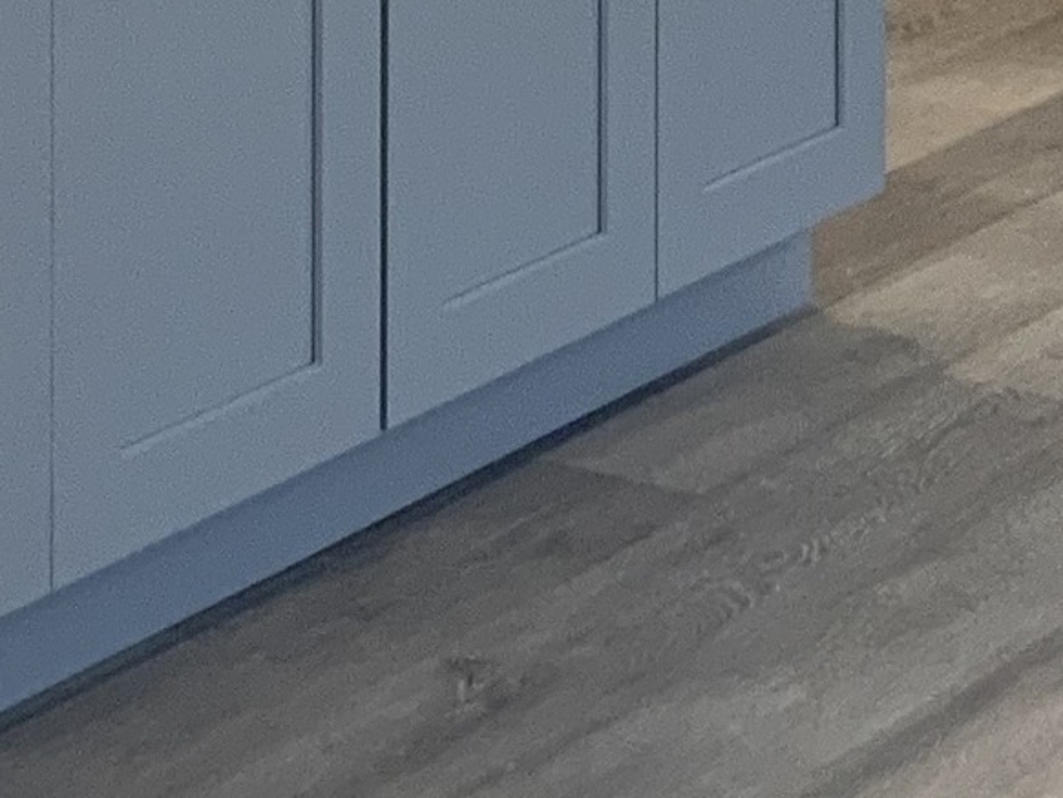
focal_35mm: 153
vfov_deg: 9.0
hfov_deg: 12.9
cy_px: -940
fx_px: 4700
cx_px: 787
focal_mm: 3
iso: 64
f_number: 1.8
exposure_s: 1/60
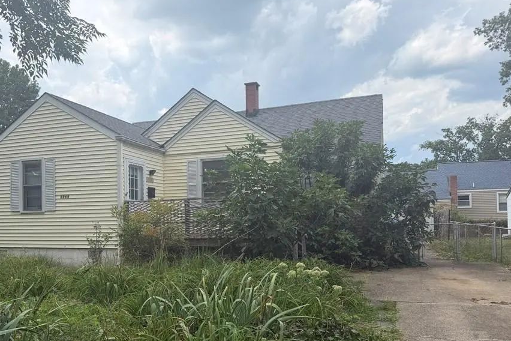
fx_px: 426
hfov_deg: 61.7
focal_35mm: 30
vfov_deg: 43.2
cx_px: 220
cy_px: 215
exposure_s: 1/3145
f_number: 1.78
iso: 80
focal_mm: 6.76
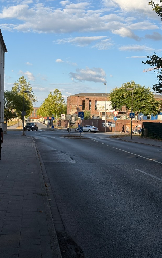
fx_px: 396
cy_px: 128
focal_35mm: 56
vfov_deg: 36.3
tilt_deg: +0.1
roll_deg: -1.2
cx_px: 68
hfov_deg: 23.1
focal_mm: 5.96
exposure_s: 1/1901
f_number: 1.6
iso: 32
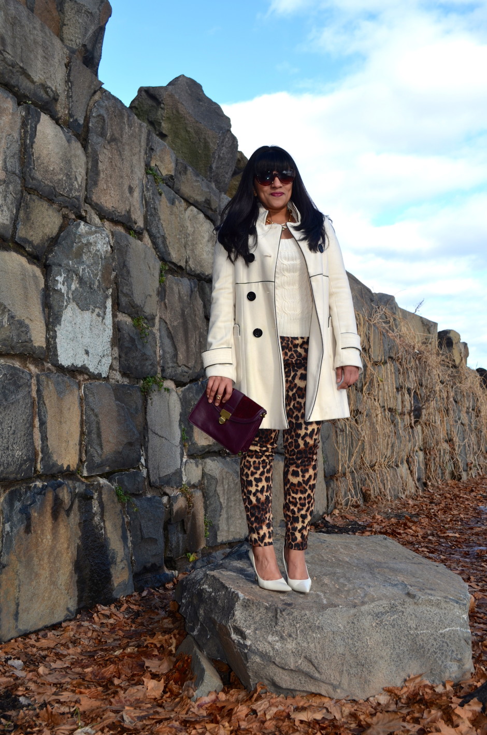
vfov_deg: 49.6
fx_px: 795
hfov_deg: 34.1
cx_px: 244
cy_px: 368
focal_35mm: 39
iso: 100
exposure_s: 1/200
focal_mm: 26
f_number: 5.6
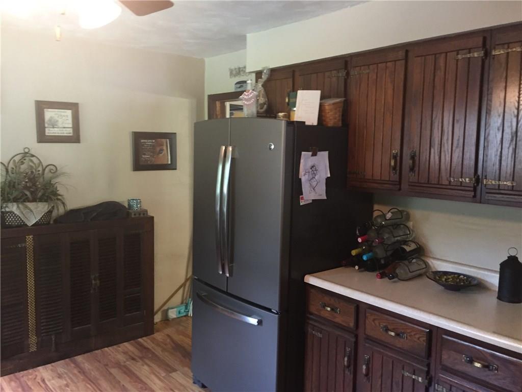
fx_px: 437
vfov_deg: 48.2
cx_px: 261
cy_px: 196
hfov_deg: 61.7
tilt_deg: -4.9
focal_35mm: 29
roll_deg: +0.6
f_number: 2.2
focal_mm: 4.15
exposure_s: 1/17
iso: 250
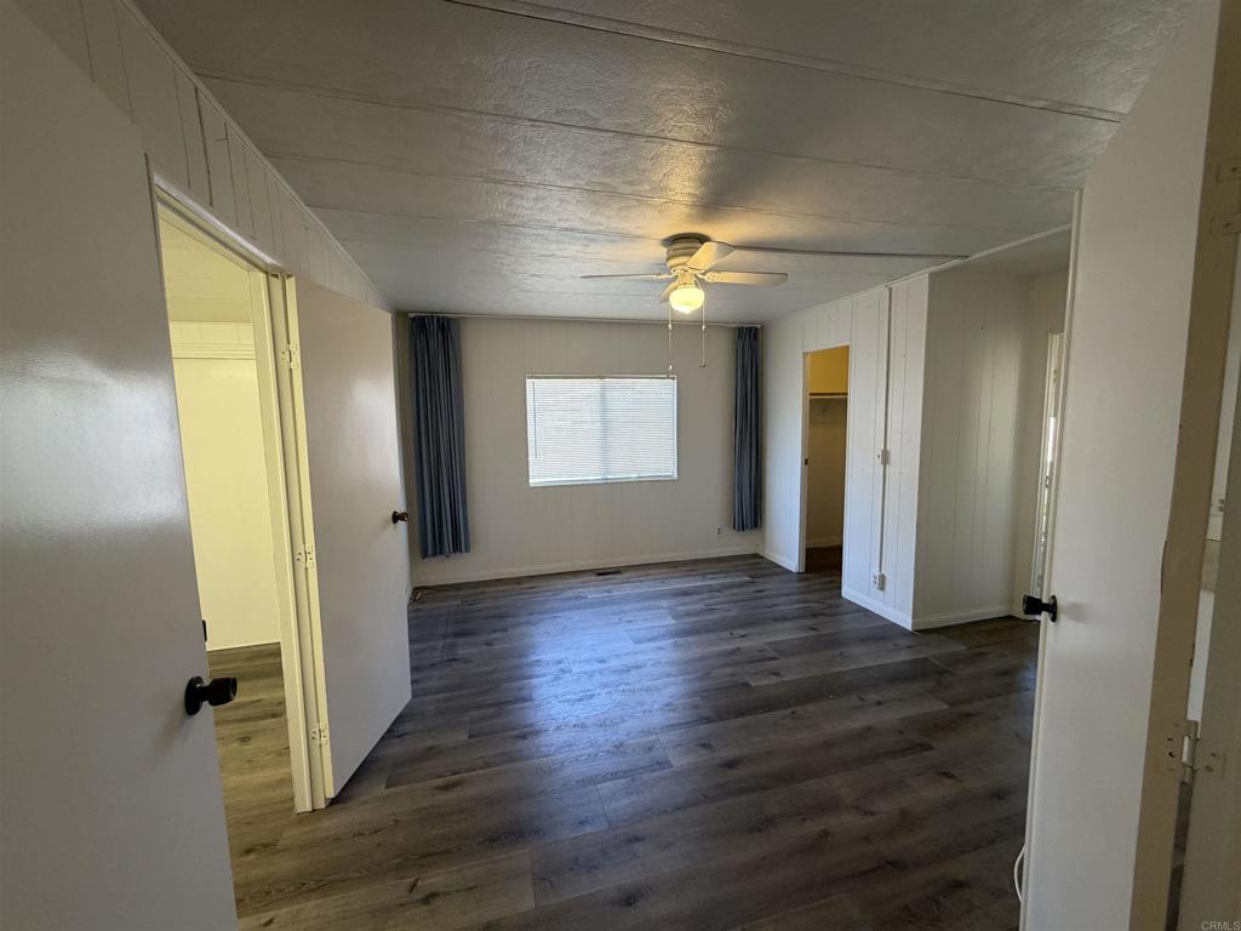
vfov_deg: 85.7
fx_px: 502
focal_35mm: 14
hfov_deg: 102.1
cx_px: 620
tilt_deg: -5.7
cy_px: 466
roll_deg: +1.5
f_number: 2.2
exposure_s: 1/60
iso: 200
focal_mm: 2.22
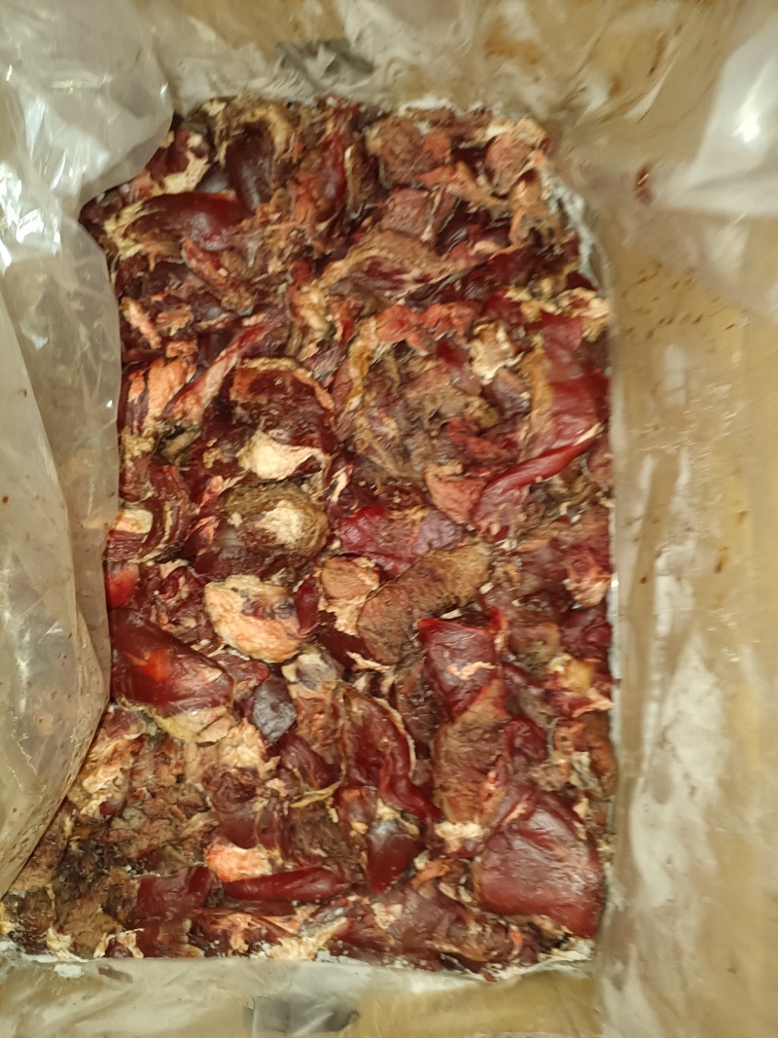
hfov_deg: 53.1
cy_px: 519
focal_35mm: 26
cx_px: 389
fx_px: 779
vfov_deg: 67.3
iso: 1673
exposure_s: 1/20
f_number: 1.8
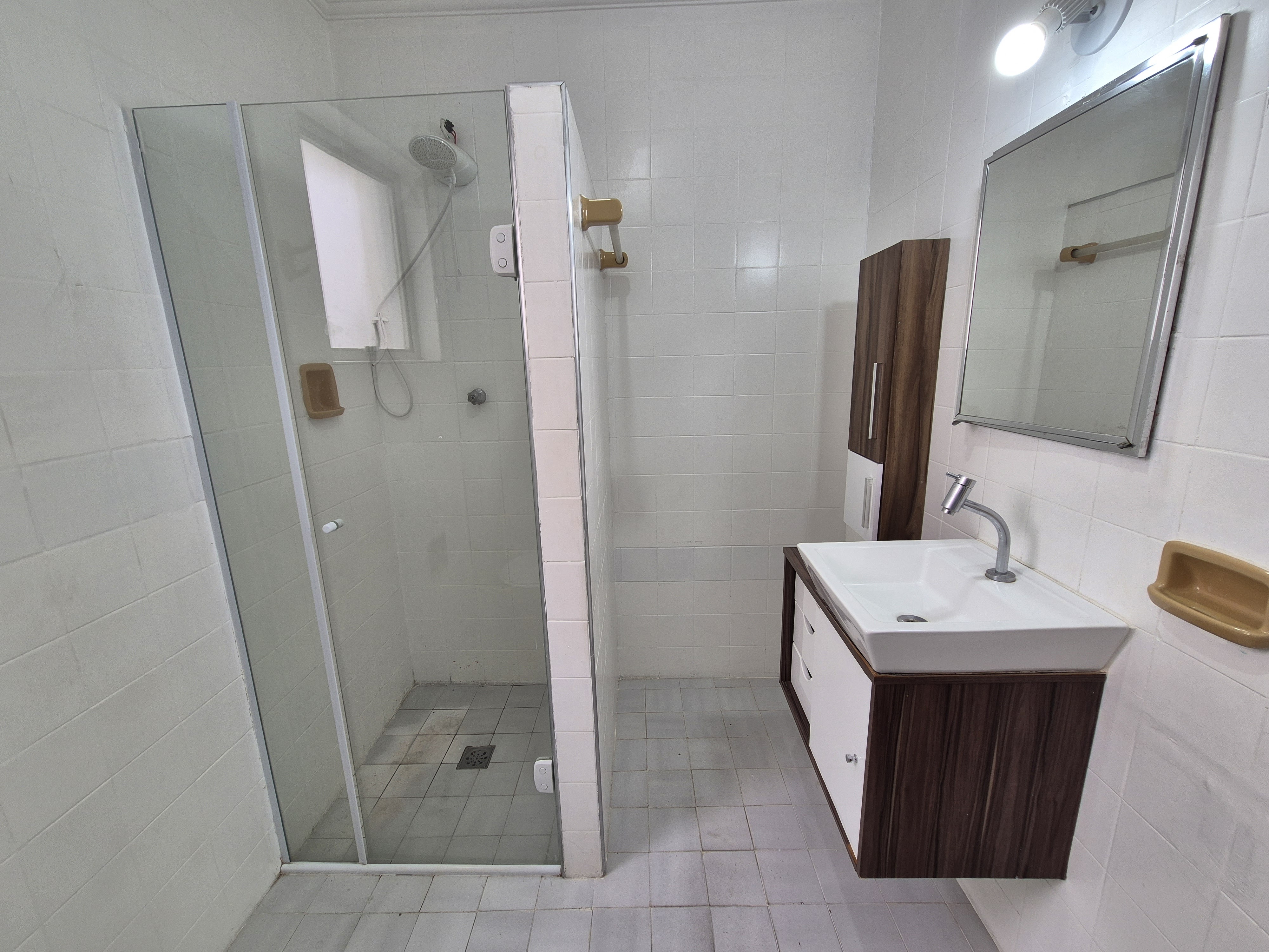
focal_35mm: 13
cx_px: 634
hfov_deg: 106.2
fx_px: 477
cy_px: 476
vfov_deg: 89.9
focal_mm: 2.2
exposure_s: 1/60
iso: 64
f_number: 2.2
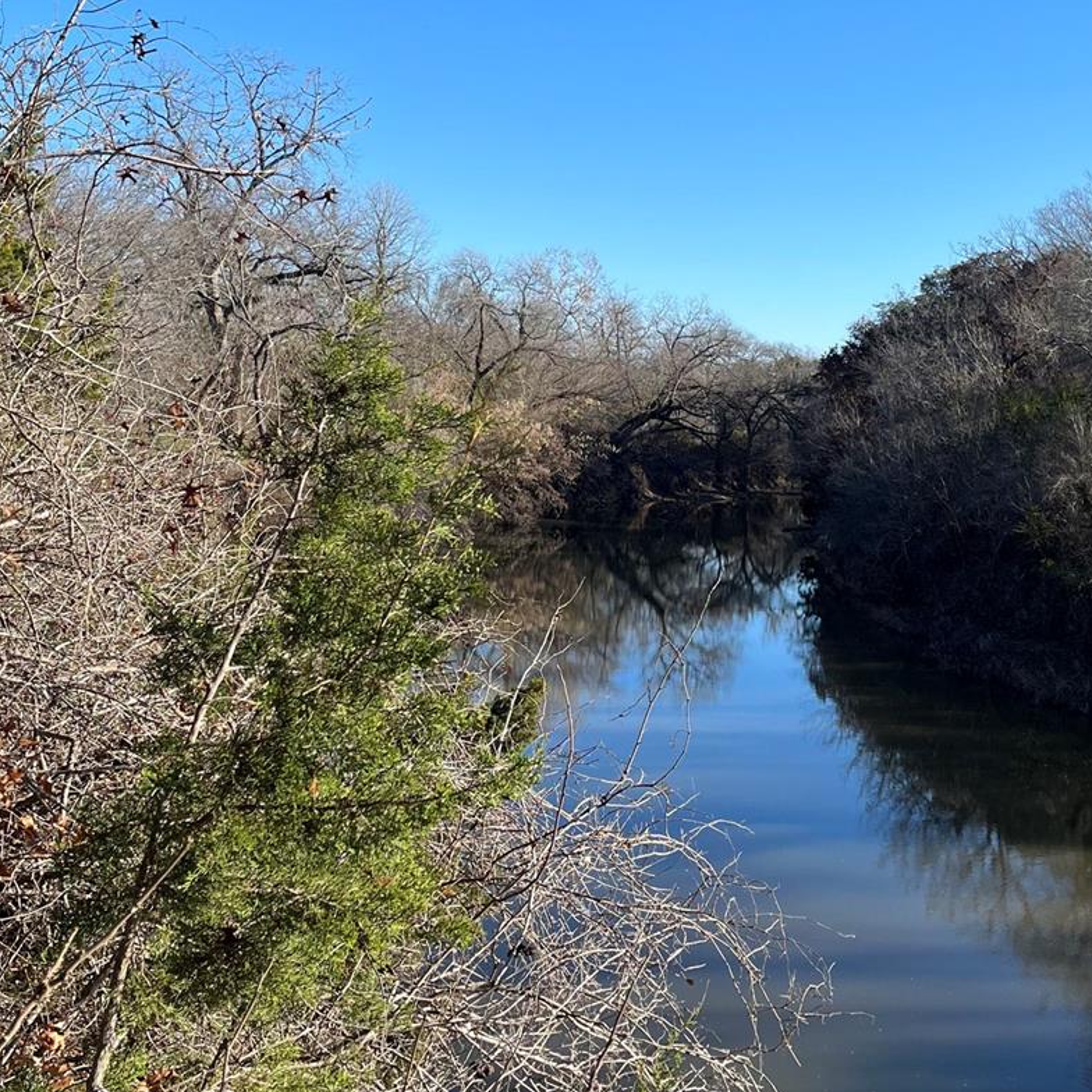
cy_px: 398
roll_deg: -2.8
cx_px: 621
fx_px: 1606
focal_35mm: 45
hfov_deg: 37.5
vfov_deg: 37.3
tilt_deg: +4.0
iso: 50
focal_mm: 5.1
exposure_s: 1/2024
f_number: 1.6
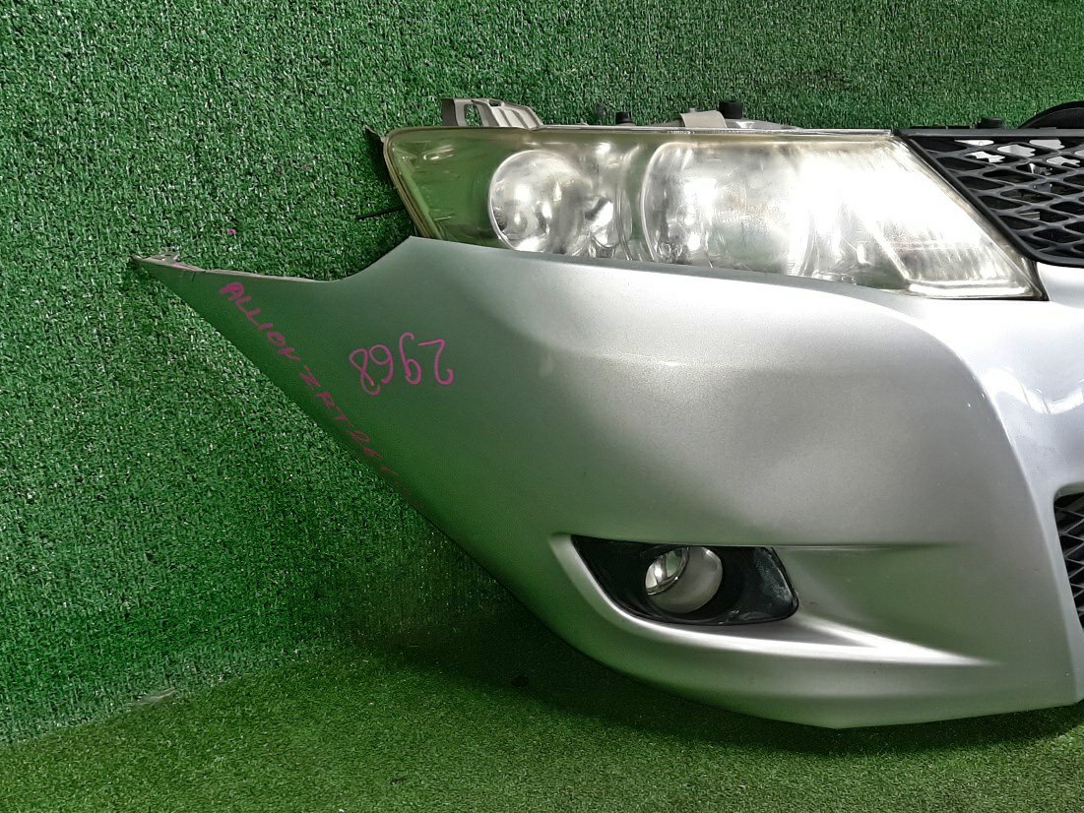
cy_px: 500
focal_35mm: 34
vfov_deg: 41.5
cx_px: 685
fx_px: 1065
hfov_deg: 53.3
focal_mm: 3.93
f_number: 1.7
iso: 54
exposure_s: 1/50
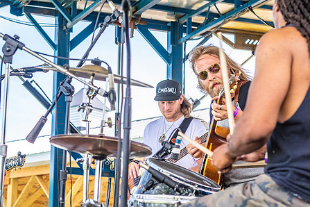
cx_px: 89
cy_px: 110
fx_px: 913
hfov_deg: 19.2
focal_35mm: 106
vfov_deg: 12.9
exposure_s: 1/500
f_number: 5.6
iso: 400
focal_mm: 70
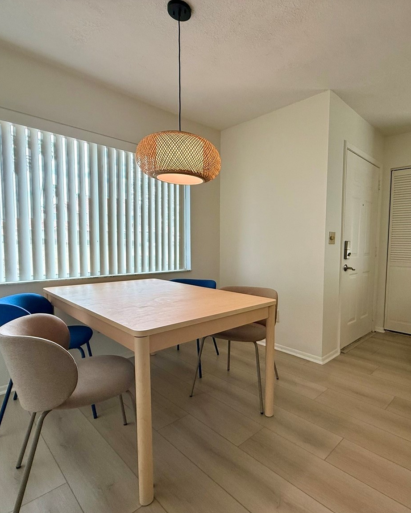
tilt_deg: -3.9
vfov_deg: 83.3
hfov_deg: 69.6
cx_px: 260
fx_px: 289
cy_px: 265
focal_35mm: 19
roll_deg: -1.1
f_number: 2.2
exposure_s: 1/120
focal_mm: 2.22
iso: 160
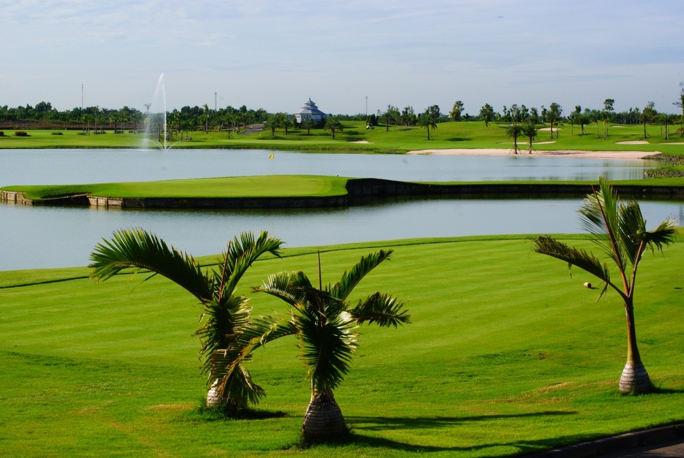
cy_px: 229
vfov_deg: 16.6
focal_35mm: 82
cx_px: 342
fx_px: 1569
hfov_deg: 24.6
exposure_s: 1/80
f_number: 22
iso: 200
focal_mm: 55
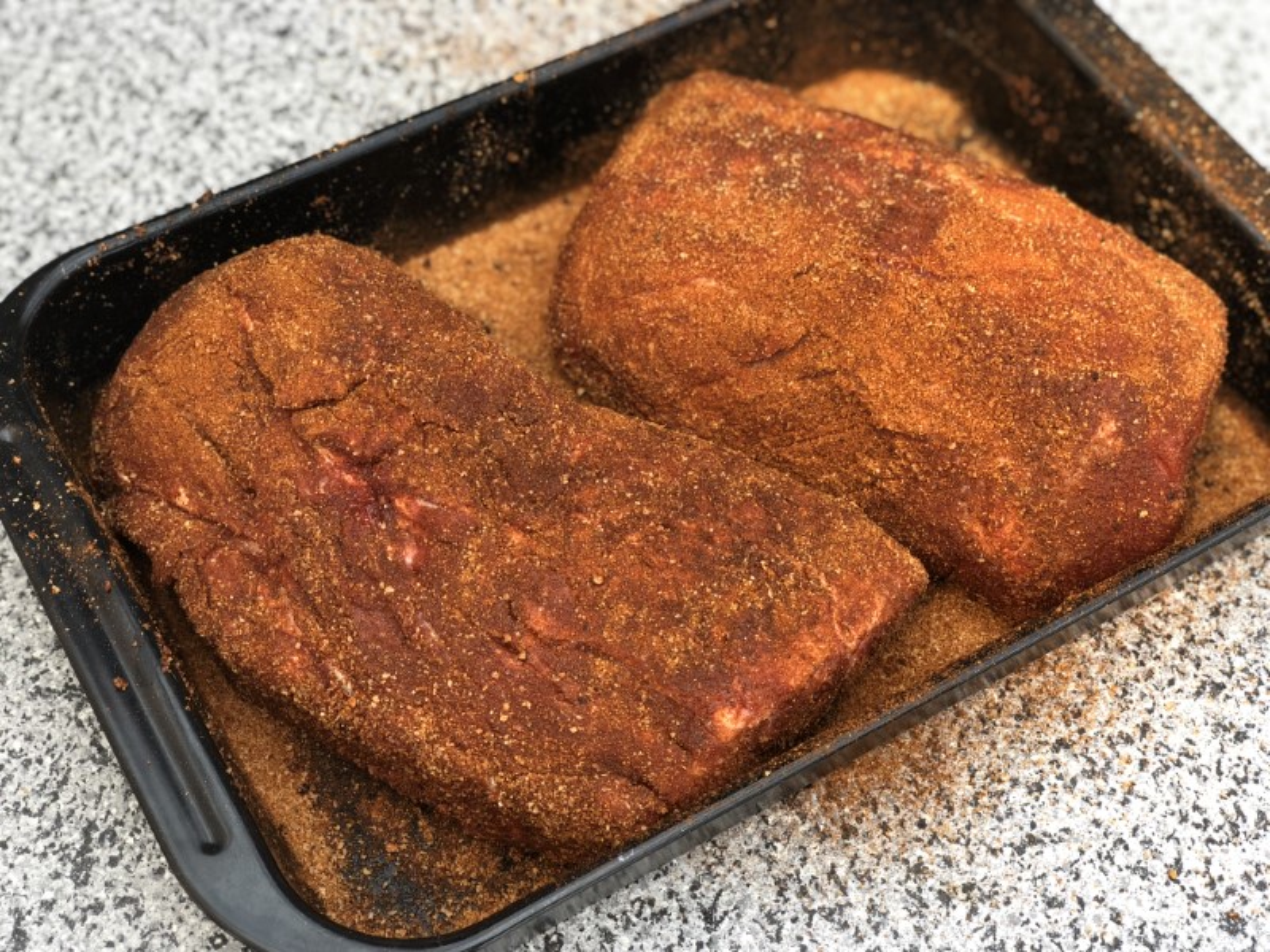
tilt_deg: -56.9
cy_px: 476
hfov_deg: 36.8
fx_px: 1908
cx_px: 635
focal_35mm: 52
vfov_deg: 28.0
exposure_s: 1/60
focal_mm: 6
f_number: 2.4
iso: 20
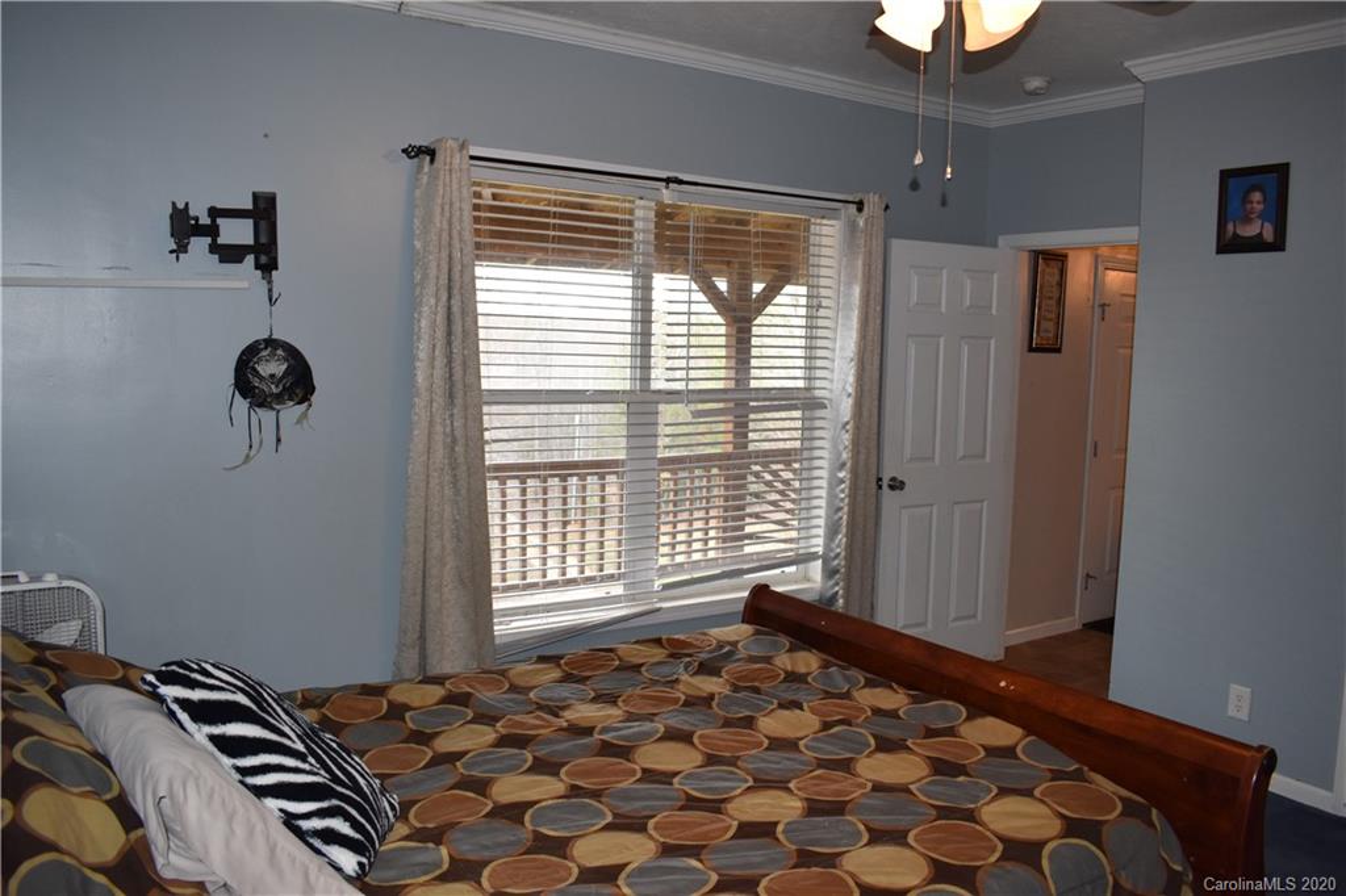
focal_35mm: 27
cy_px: 448
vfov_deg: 47.9
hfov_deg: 67.4
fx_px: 1009
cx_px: 673
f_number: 5
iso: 800
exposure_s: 1/100
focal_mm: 18
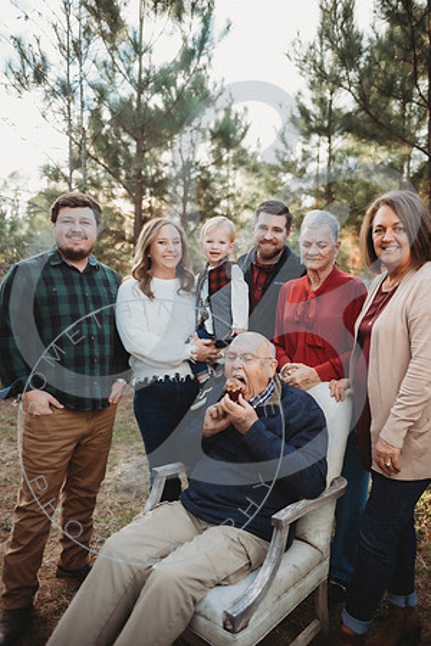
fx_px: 521
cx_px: 216
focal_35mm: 29
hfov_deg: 45.0
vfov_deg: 63.7
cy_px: 323
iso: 100
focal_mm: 29
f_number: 2.8
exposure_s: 1/160
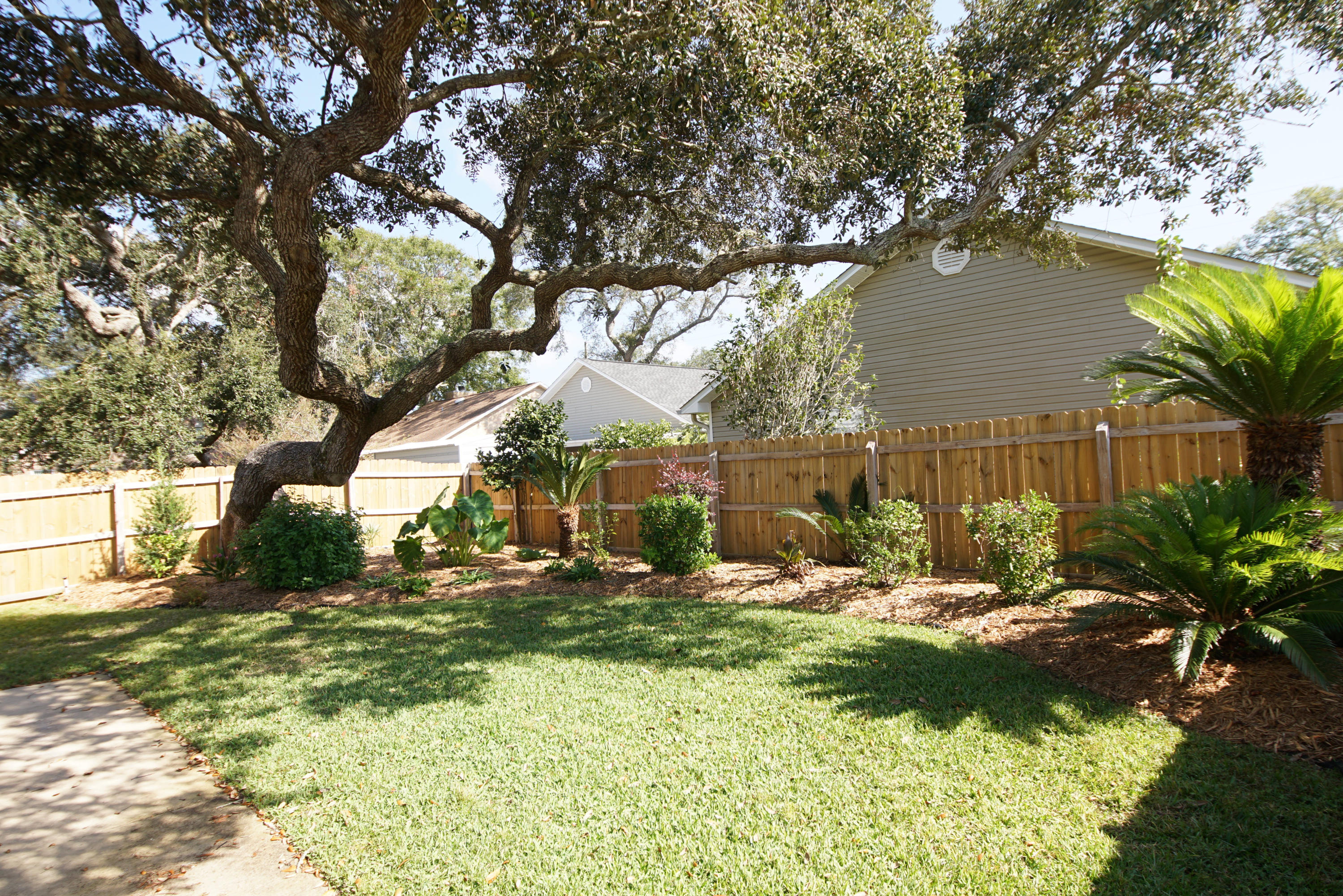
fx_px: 672
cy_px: 448
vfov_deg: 67.4
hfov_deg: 90.0
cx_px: 672
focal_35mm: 18
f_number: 5.6
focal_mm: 12
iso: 100
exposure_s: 1/100
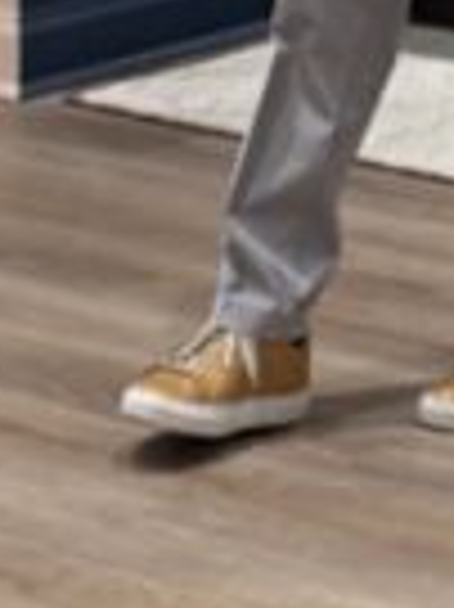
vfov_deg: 9.4
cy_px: 1567
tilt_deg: -35.7
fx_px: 3188
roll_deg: +2.4
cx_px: -216
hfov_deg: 8.0
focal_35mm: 182
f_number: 1.78
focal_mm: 6.76
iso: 125
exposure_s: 1/60
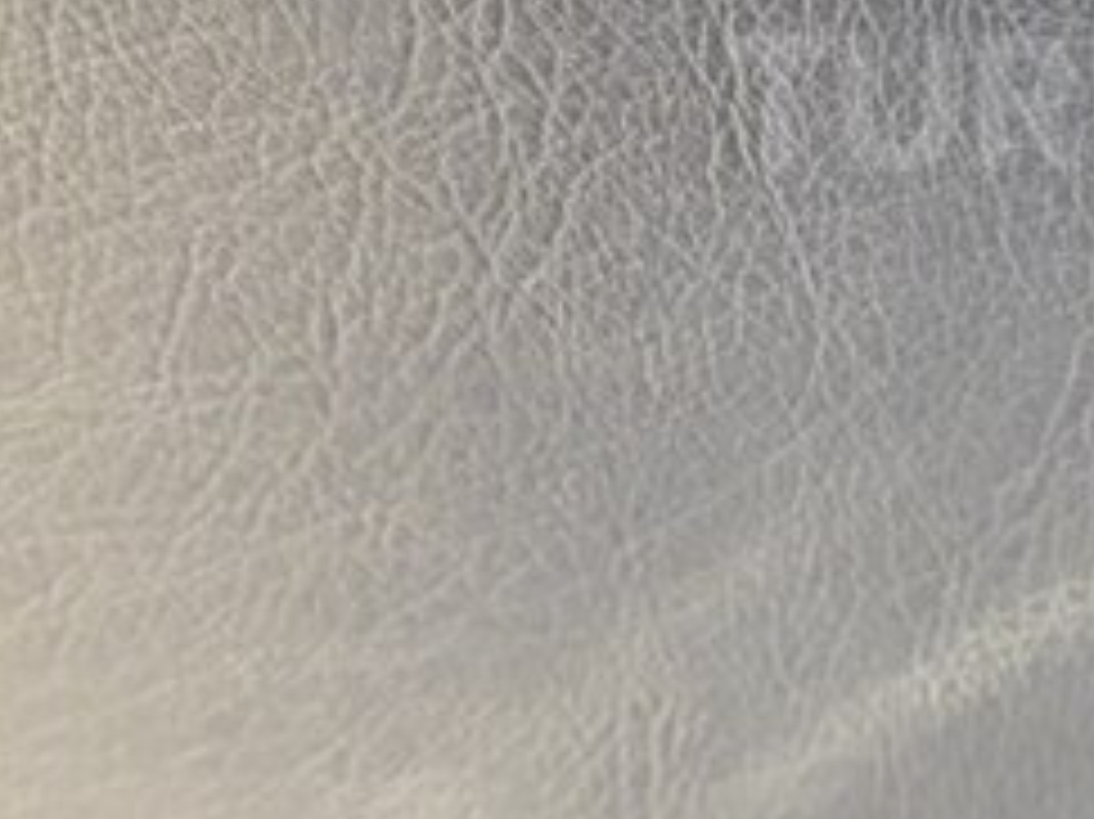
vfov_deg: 19.1
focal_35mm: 76
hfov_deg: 24.1
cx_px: 1189
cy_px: 101
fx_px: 2401
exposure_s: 1/25
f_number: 1.9
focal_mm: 3.7
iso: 160
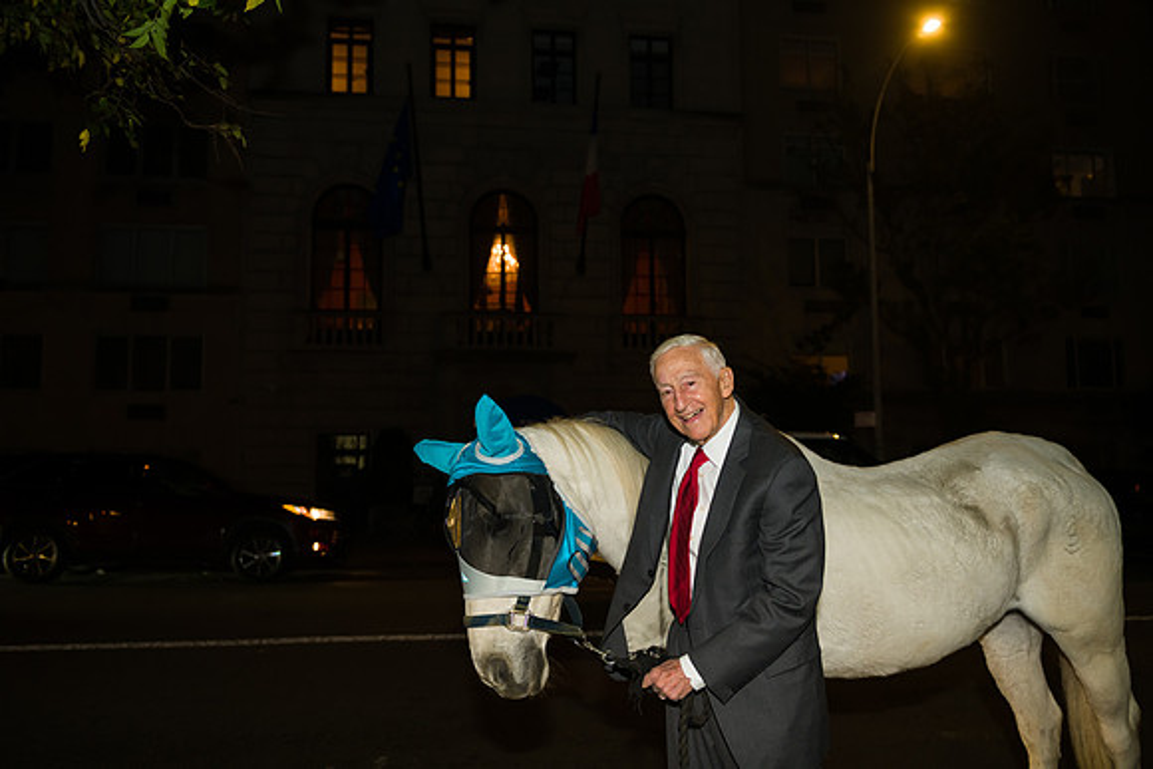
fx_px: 993
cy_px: 384
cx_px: 576
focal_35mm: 31
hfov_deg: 60.3
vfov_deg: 42.3
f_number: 3.2
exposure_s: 1/125
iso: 1000
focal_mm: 31
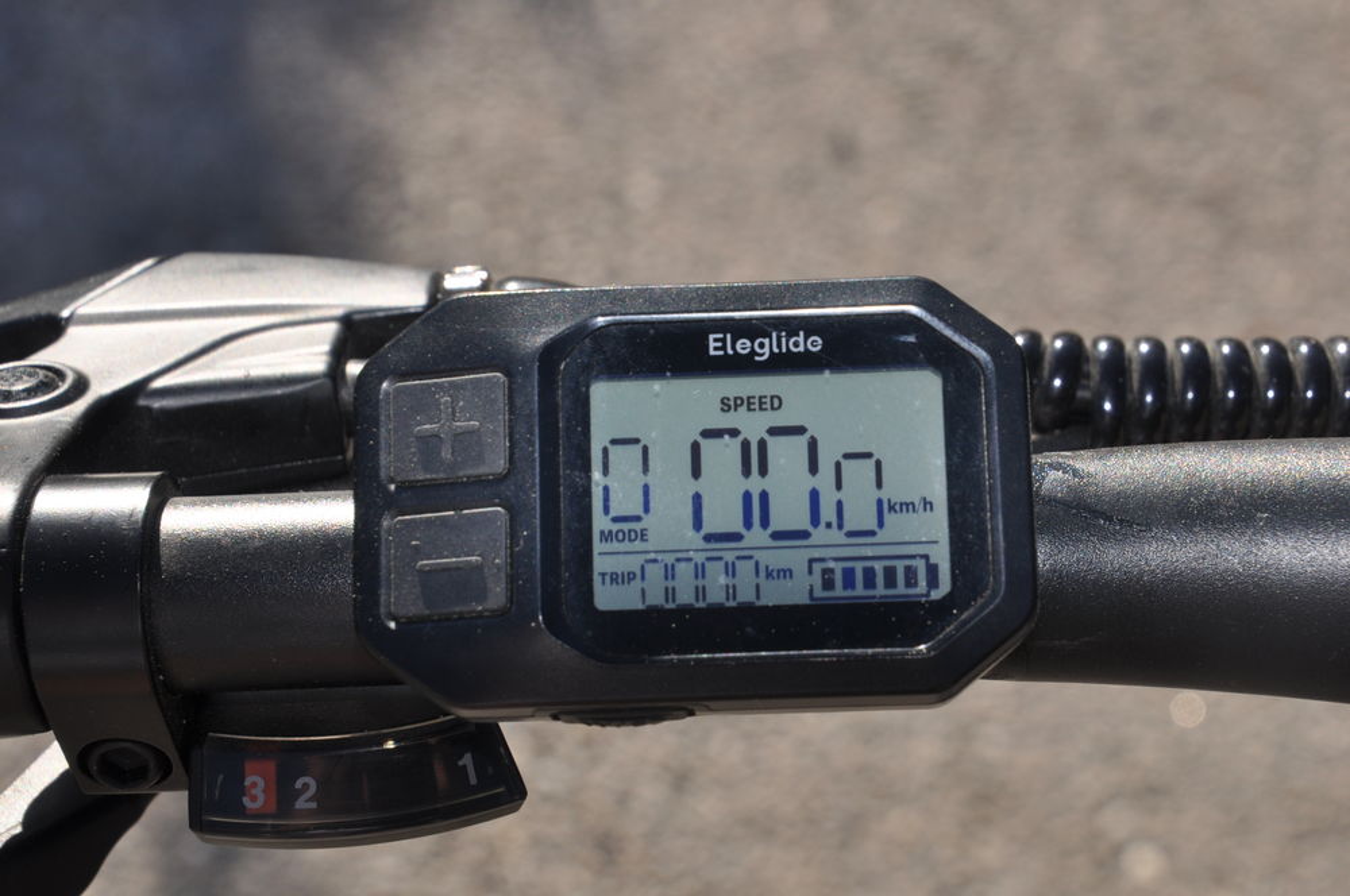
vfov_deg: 14.7
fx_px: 3483
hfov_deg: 21.9
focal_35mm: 93
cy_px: 448
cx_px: 675
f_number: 11
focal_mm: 62
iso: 200
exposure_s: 1/200
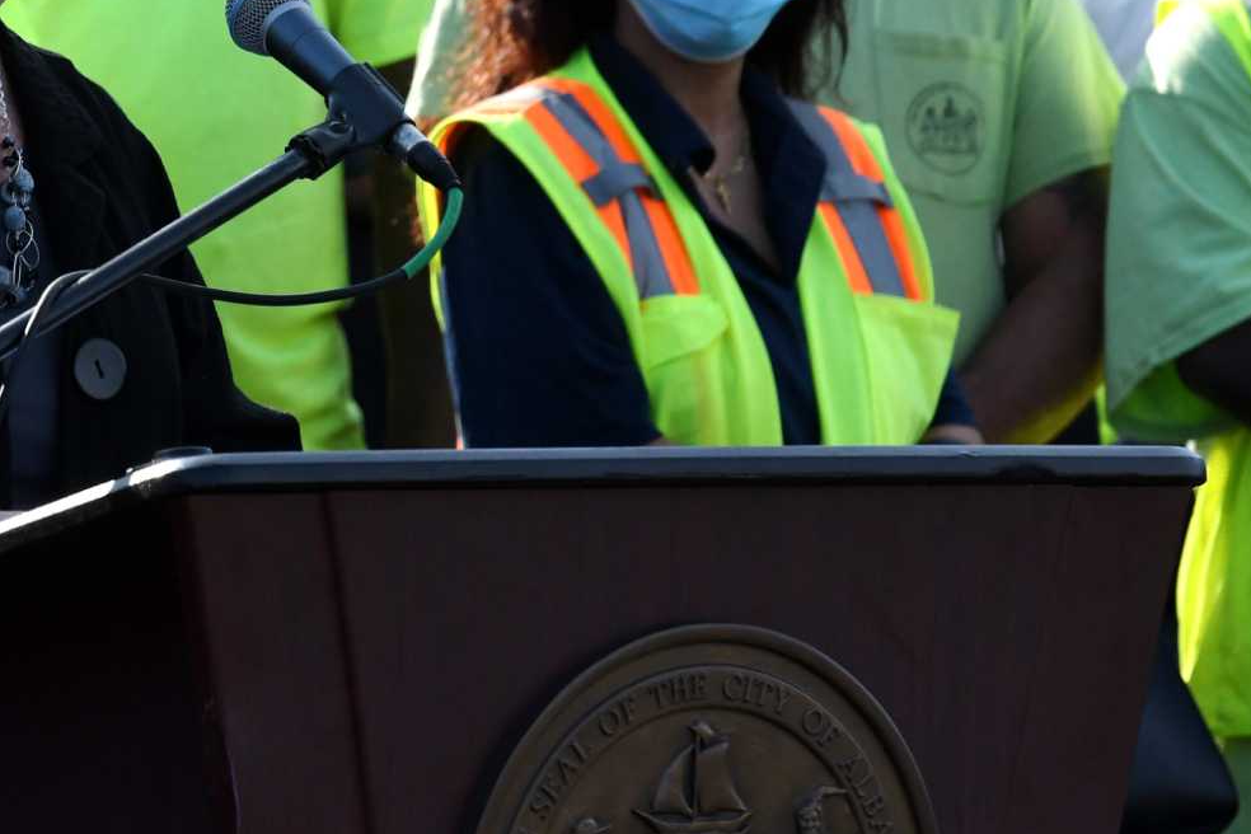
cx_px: -42
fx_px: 17896
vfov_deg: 2.7
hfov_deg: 4.0
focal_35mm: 515
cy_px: 6
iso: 1250
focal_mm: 165
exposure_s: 1/4000
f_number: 6.3
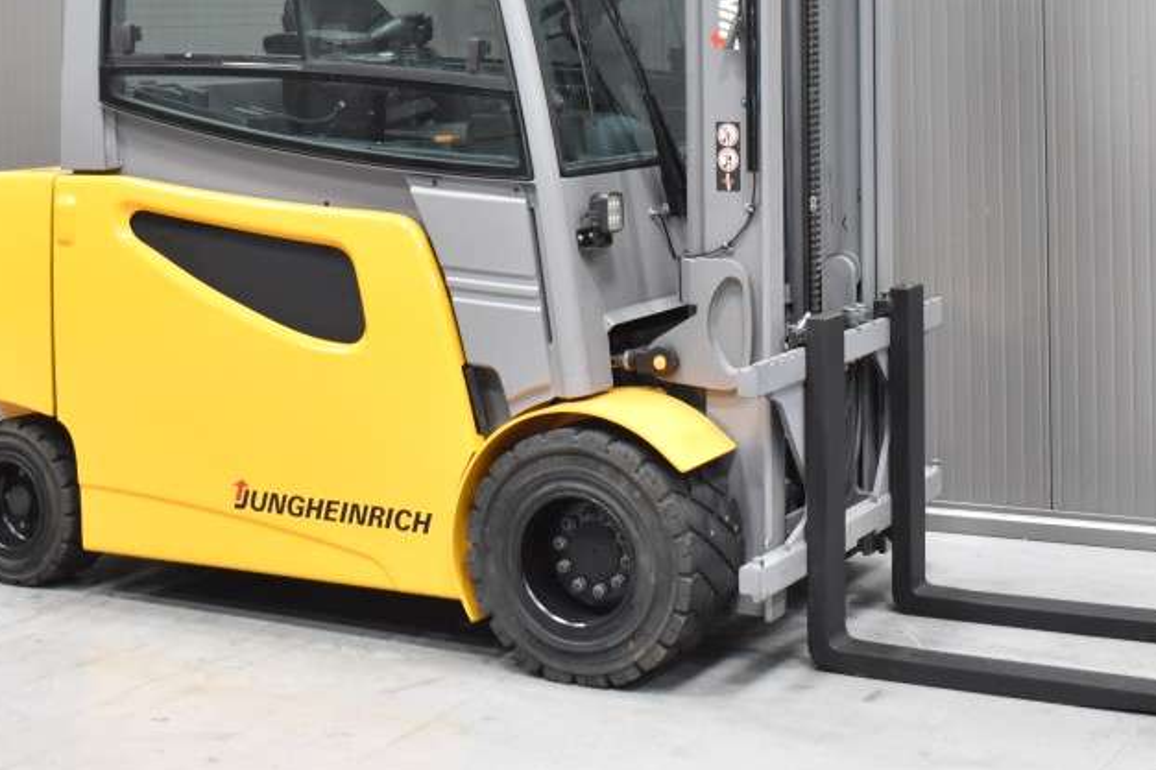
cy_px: 41
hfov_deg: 29.2
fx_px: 2215
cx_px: 534
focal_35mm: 69
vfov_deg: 19.3
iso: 1600
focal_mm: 24
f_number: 4.5
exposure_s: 1/30
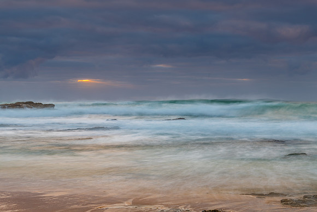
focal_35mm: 60
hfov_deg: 33.6
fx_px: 525
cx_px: 158
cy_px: 106
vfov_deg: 22.8
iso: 31
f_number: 9
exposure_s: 3
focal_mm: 58
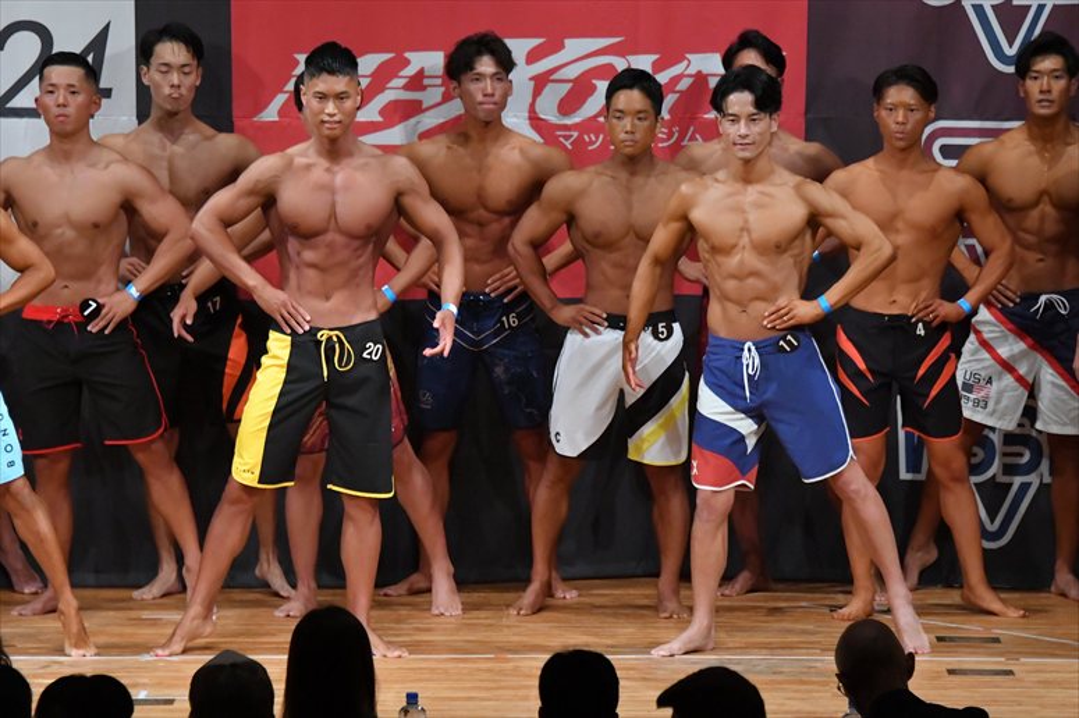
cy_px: 359
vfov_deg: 5.1
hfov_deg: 7.6
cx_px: 540
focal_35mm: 270
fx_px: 8089
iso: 8000
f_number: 5.6
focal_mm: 180
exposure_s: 1/400
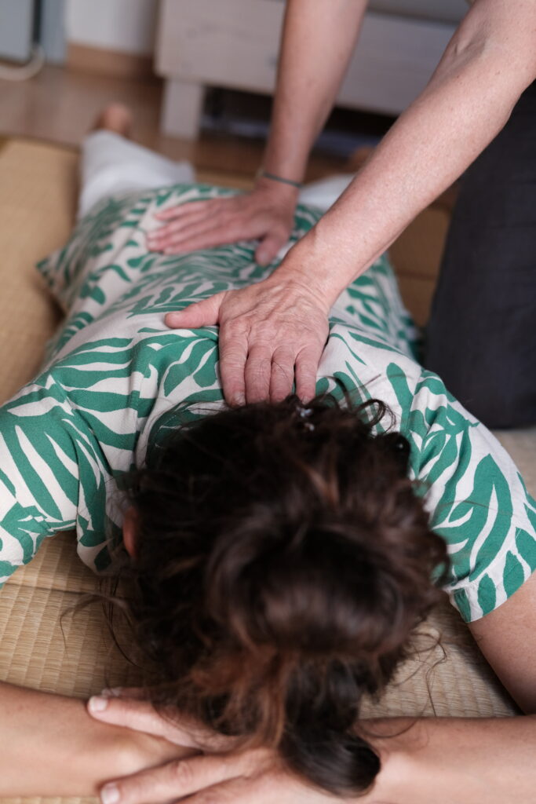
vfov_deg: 37.5
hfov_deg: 25.5
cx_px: 268
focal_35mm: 53
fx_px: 1183
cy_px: 402
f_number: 2.8
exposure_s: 1/220
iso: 640
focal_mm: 35
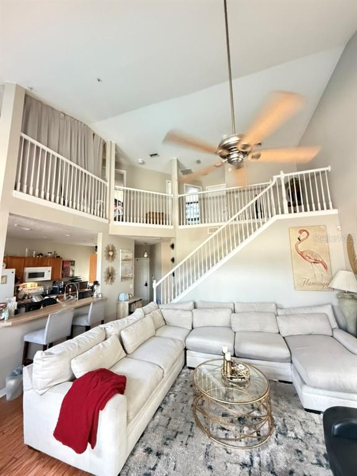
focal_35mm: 14
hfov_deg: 85.7
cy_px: 238
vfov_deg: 102.1
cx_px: 178
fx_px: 193
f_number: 2.2
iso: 1600
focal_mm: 2.22
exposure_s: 1/34
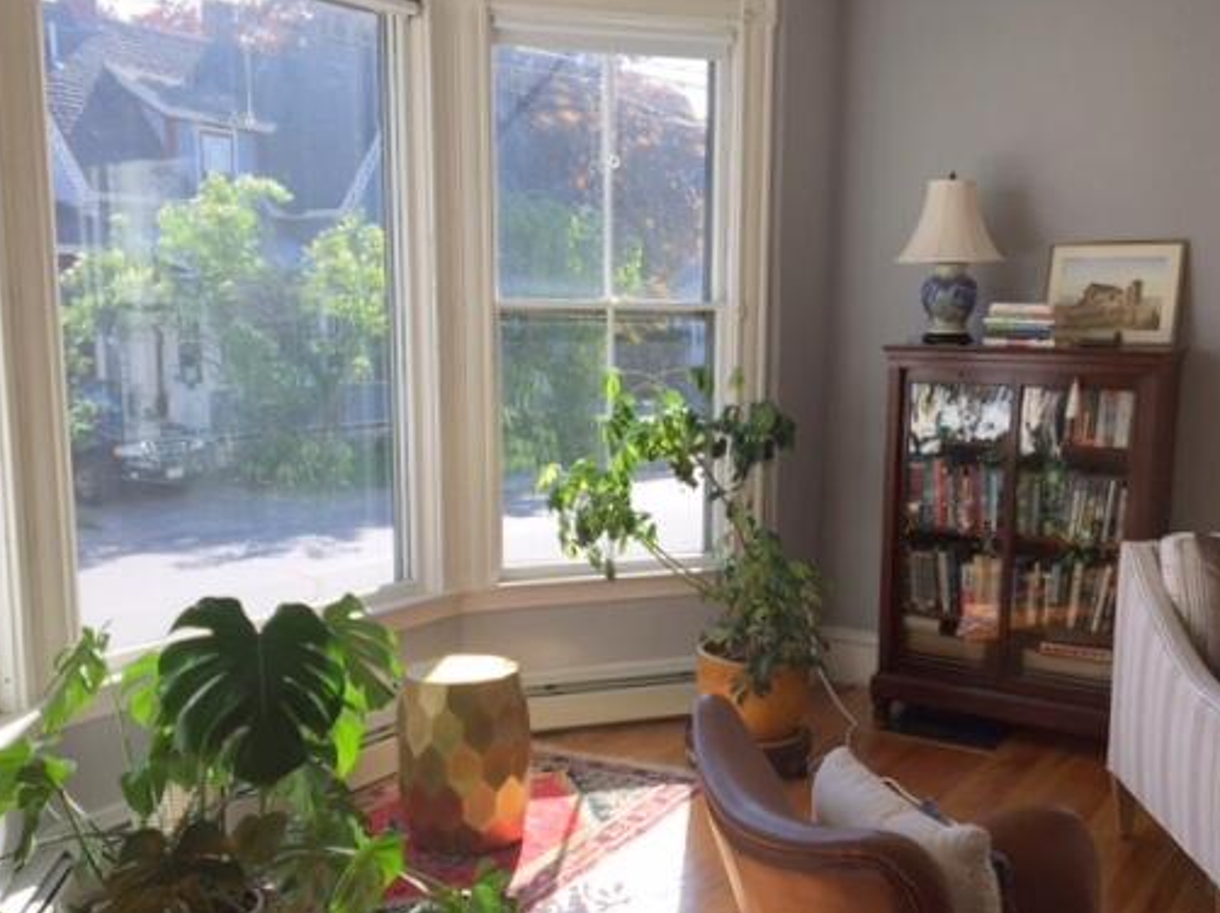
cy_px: 539
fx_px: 1303
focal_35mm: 37
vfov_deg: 38.5
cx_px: 666
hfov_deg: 50.1
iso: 25
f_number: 2.2
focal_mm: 4.15
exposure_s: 1/499
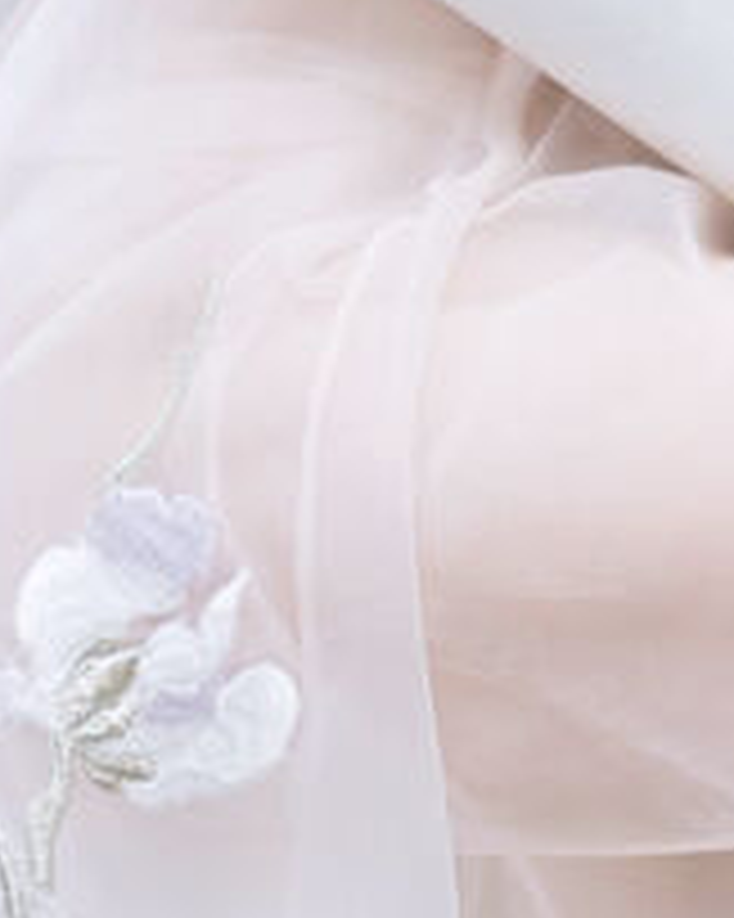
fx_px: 19104
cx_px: 1779
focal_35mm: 703
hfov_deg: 2.2
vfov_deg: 2.7
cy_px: -1683
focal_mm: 85
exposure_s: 1/2000
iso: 100
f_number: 1.4
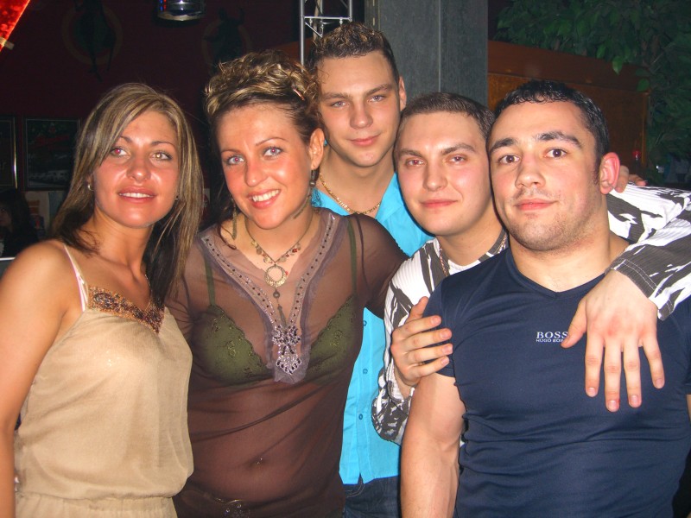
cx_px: 346
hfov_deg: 49.0
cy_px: 259
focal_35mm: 38
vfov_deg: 37.7
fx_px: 759
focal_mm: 7.9
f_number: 2.8
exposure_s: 1/60
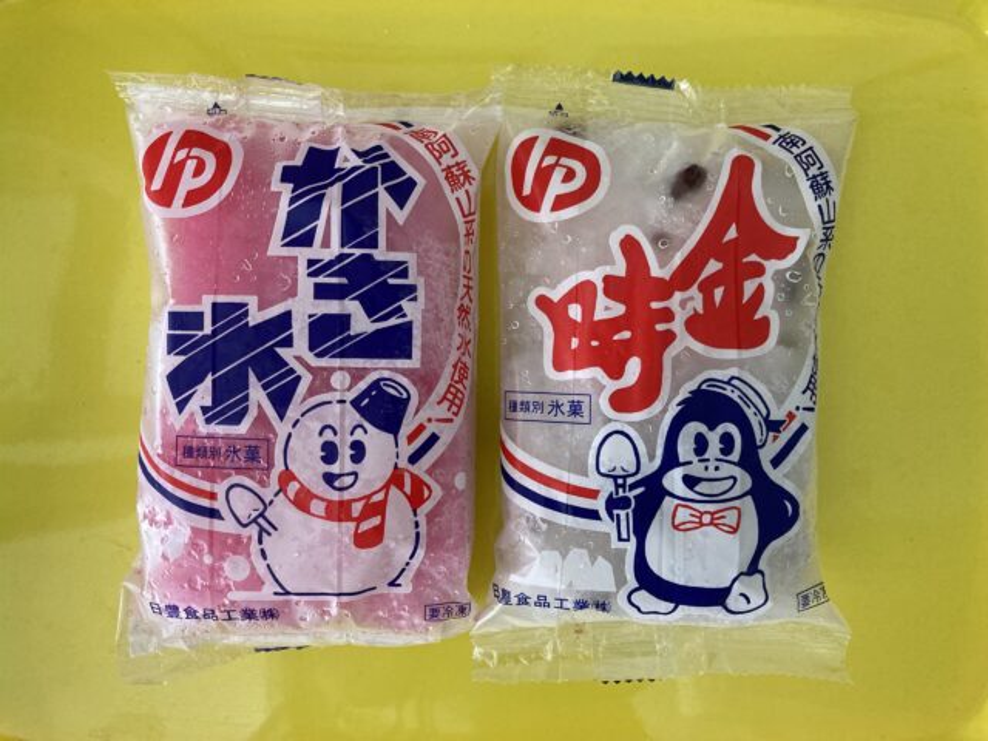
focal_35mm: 28
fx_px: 799
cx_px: 494
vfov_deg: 49.7
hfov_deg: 63.4
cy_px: 370
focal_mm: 3.99
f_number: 1.8
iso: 320
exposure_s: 1/60
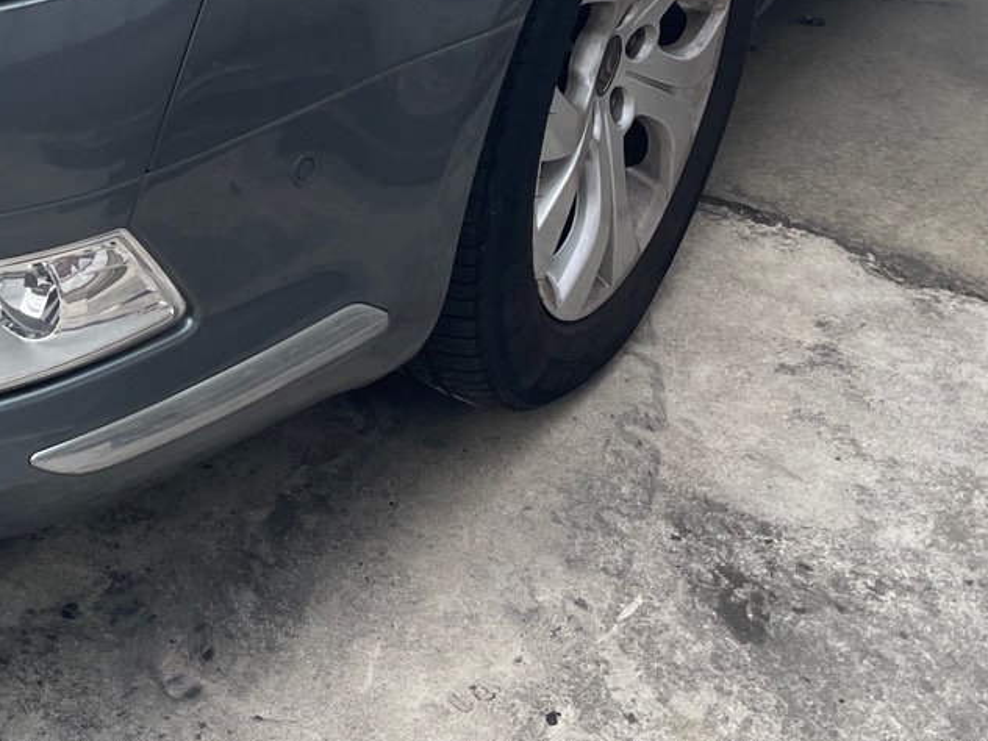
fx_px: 2112
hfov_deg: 25.6
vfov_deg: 18.1
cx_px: 119
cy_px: -306
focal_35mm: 74
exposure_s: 1/1233
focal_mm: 4.2
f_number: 1.6
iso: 32
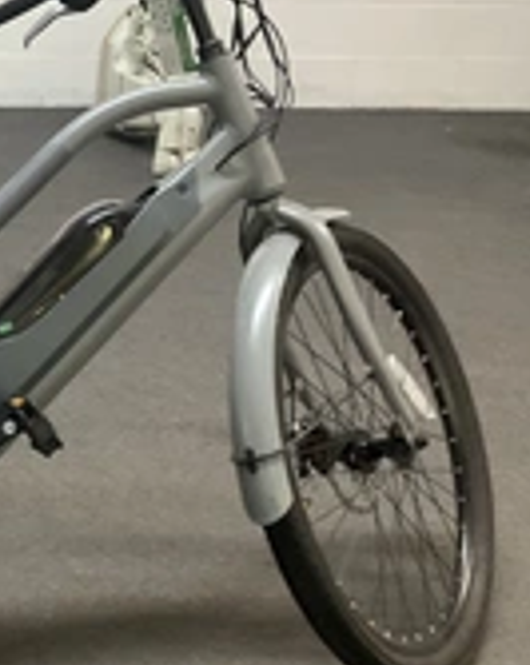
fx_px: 1337
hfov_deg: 20.9
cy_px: 303
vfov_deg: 27.9
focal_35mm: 68
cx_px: -104
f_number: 1.8
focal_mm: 3
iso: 200
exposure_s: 1/40
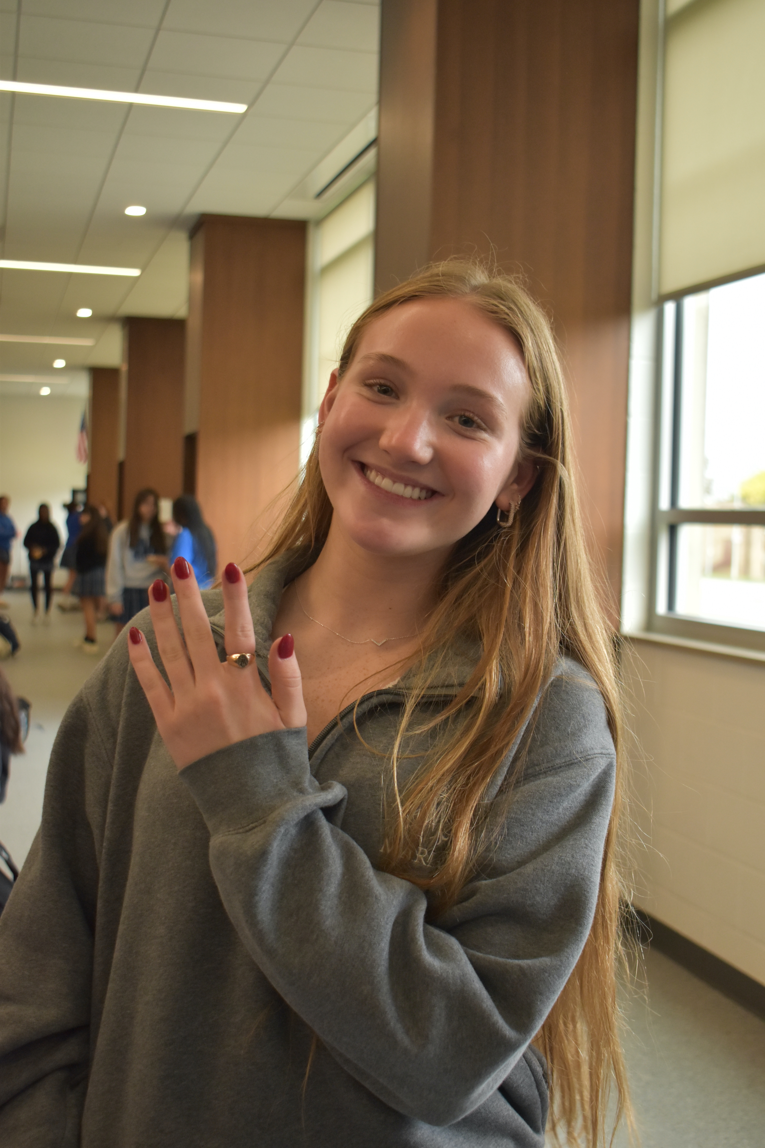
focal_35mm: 45
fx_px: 1434
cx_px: 382
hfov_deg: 29.9
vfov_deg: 43.6
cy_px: 574
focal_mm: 30
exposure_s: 1/200
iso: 800
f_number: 4.2
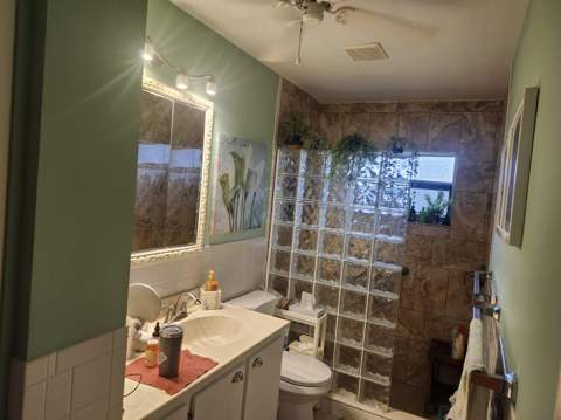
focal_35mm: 23
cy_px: 210
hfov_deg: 74.0
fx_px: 372
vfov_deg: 58.8
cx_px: 280
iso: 250
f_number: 1.8
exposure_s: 1/120
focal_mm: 5.54
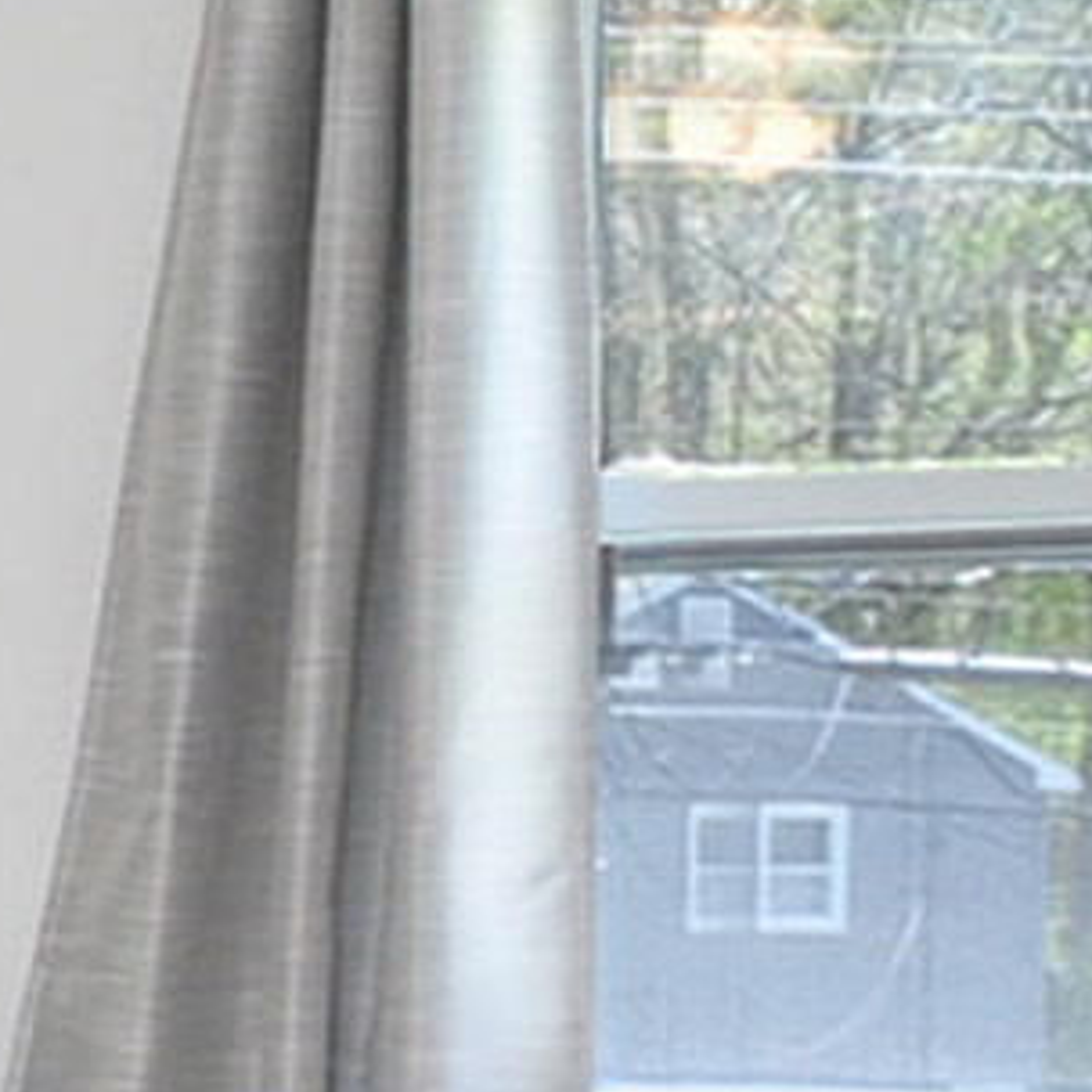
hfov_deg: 8.3
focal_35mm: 122
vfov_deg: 13.6
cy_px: 1579
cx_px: -3190
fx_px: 4354
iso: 400
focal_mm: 10
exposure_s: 1/60
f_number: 5
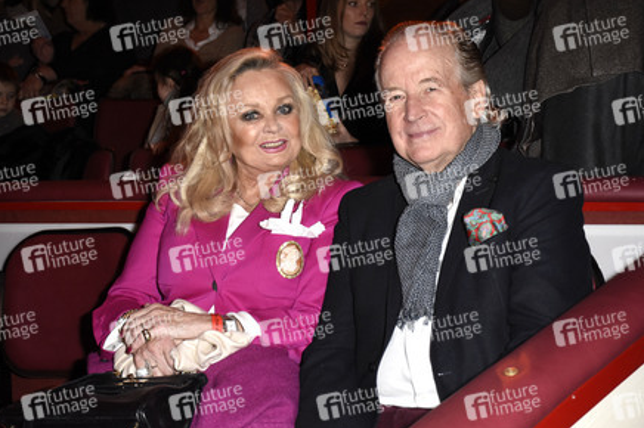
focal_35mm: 62
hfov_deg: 32.4
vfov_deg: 21.9
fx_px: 1108
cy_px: 218
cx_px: 315
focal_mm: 40
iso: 2000
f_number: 6.3
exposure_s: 1/100
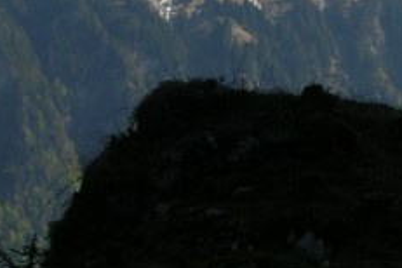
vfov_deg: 6.4
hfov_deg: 9.6
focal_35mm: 214
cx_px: 162
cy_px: 221
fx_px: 2389
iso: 50
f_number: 5.7
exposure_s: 1/264
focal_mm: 15.7
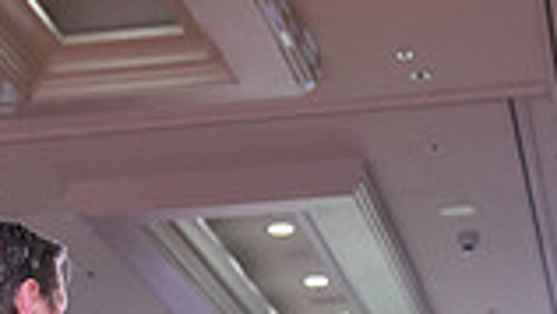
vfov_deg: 6.8
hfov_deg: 12.9
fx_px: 2438
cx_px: -9
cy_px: 871
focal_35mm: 165
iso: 1600
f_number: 4
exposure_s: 1/500
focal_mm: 43
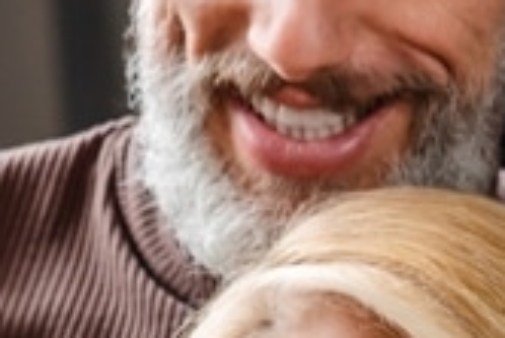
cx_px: 786
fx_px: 5742
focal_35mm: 409
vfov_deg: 3.3
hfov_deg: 5.0
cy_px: 624
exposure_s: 1/320
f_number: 2.8
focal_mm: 59
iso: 640
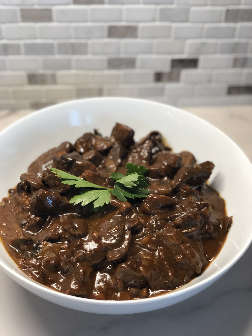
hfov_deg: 28.0
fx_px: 505
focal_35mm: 52
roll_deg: -2.2
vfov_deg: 36.8
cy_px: 168
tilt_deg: -40.5
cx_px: 126
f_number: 2.4
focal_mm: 6
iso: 64
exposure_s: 1/60
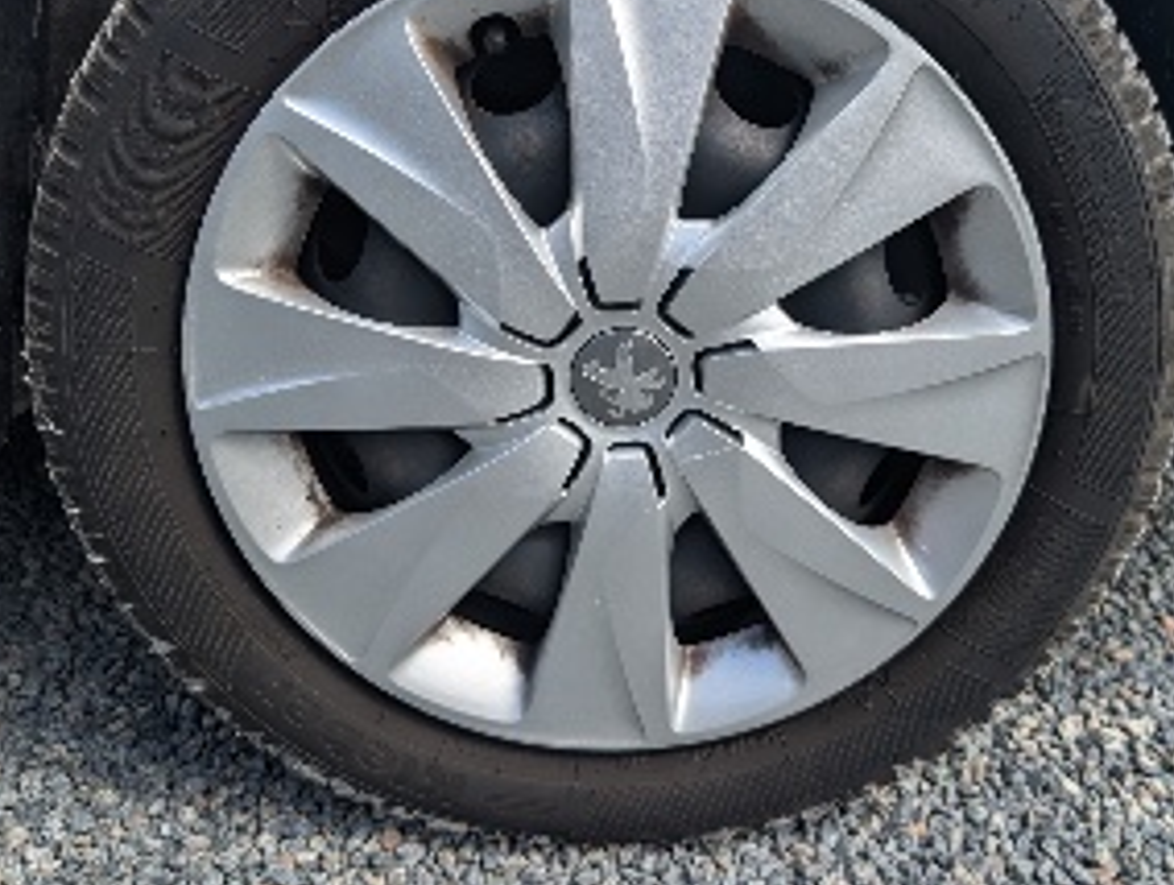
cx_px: 657
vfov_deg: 40.1
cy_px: 265
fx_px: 1189
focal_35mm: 35
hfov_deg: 52.4
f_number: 1.68
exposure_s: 1/590
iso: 19
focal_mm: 6.9
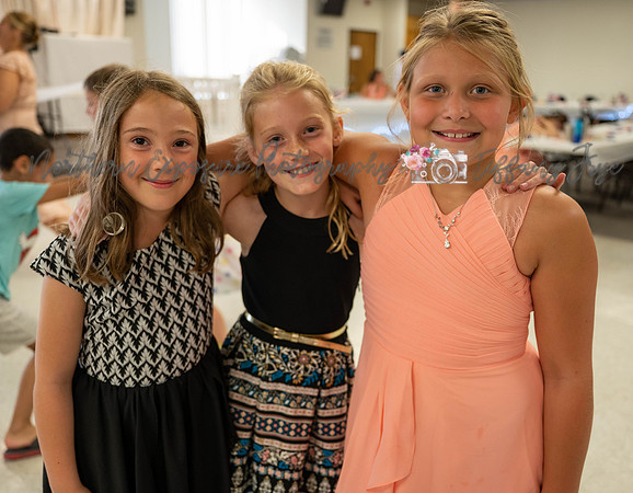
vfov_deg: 42.9
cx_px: 335
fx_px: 627
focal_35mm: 34
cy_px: 246
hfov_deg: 53.5
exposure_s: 1/125
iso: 1400
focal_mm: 30.5
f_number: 2.8
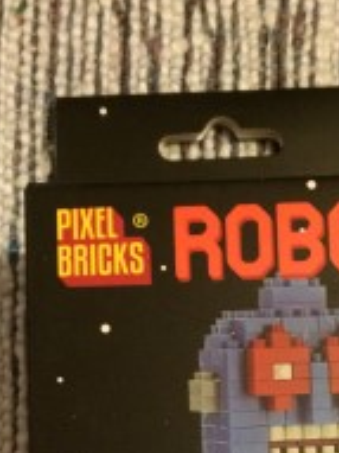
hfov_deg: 22.6
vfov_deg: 28.2
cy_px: 445
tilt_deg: -84.0
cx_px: 190
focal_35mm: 65
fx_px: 850
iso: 320
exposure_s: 1/17
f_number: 2.2
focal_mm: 4.15
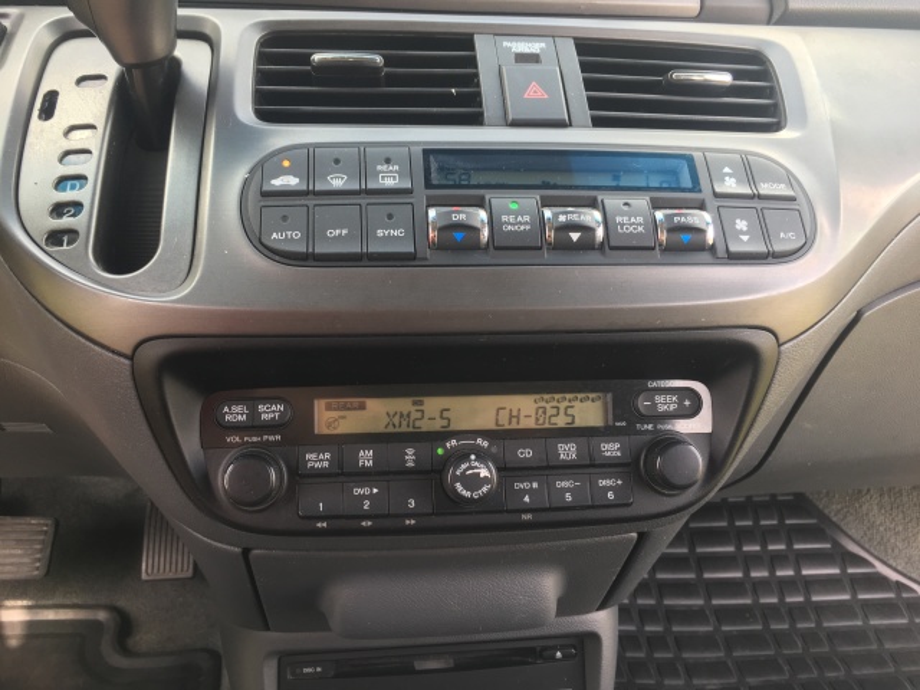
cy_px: 345
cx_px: 460
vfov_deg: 48.2
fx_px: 771
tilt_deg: -23.2
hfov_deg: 61.7
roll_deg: +2.0
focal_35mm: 29
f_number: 2.2
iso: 32
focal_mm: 4.15
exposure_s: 1/60
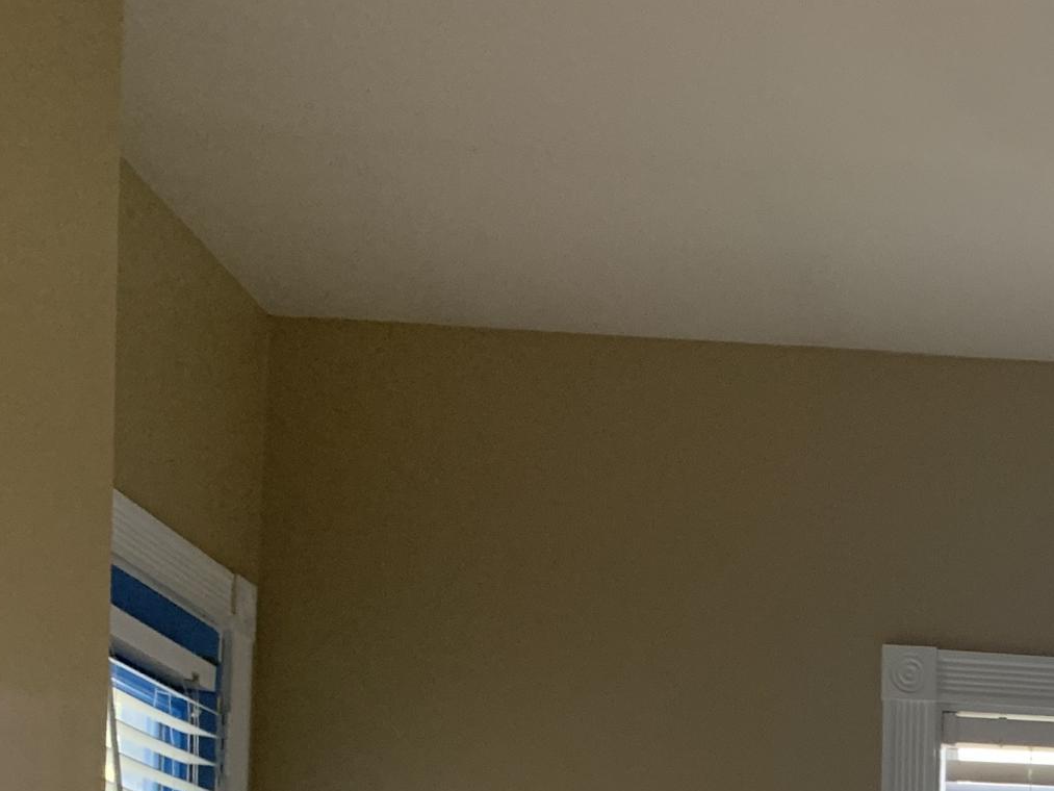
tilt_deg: -0.6
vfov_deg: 17.3
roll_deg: -1.8
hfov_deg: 22.6
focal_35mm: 77
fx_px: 2345
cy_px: 1170
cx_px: 1369
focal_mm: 4.25
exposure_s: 1/120
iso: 100
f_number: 1.8
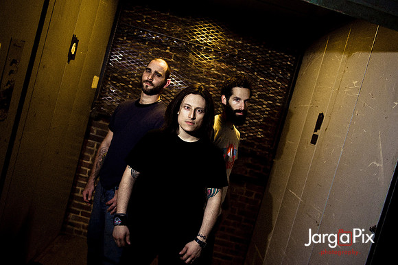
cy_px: 132
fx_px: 320
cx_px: 199
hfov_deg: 63.7
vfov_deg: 44.9
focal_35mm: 29
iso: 1600
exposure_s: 1/250
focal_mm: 29
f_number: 2.8
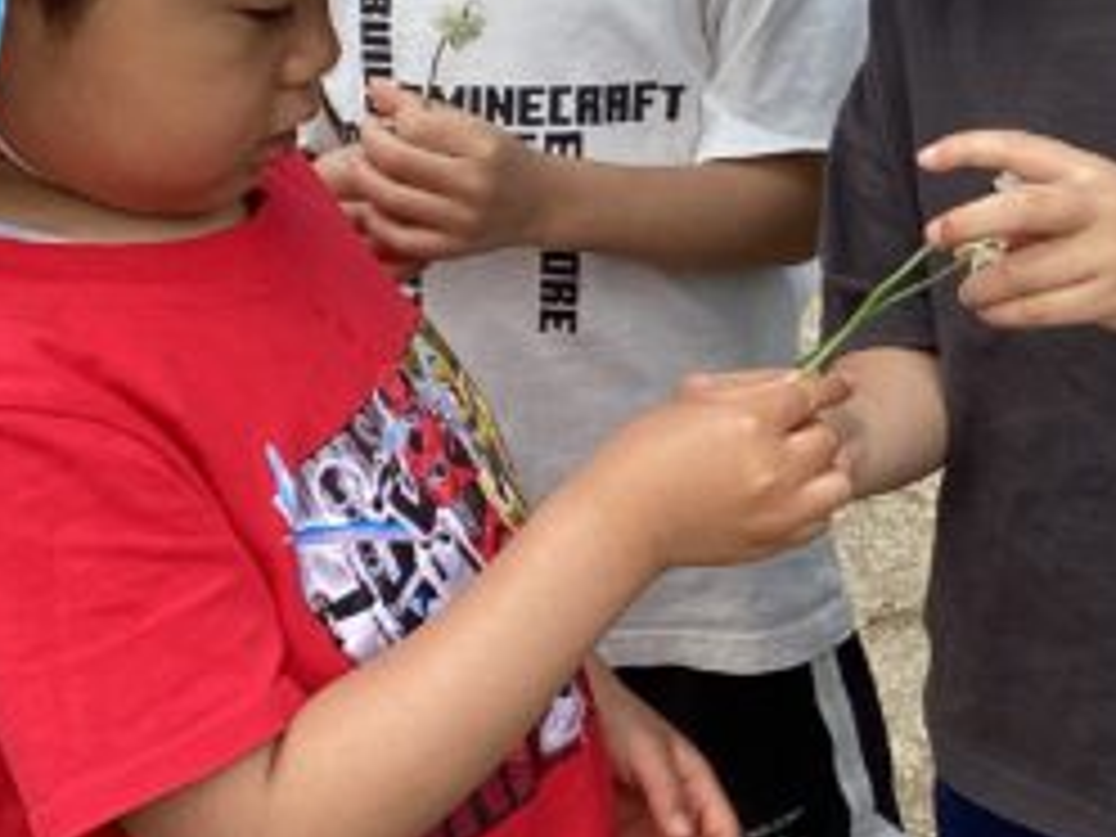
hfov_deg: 19.7
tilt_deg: -24.3
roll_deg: +2.2
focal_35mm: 96
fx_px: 3095
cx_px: 1170
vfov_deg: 15.3
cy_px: 207
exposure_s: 1/488
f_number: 2.4
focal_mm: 3.3
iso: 25
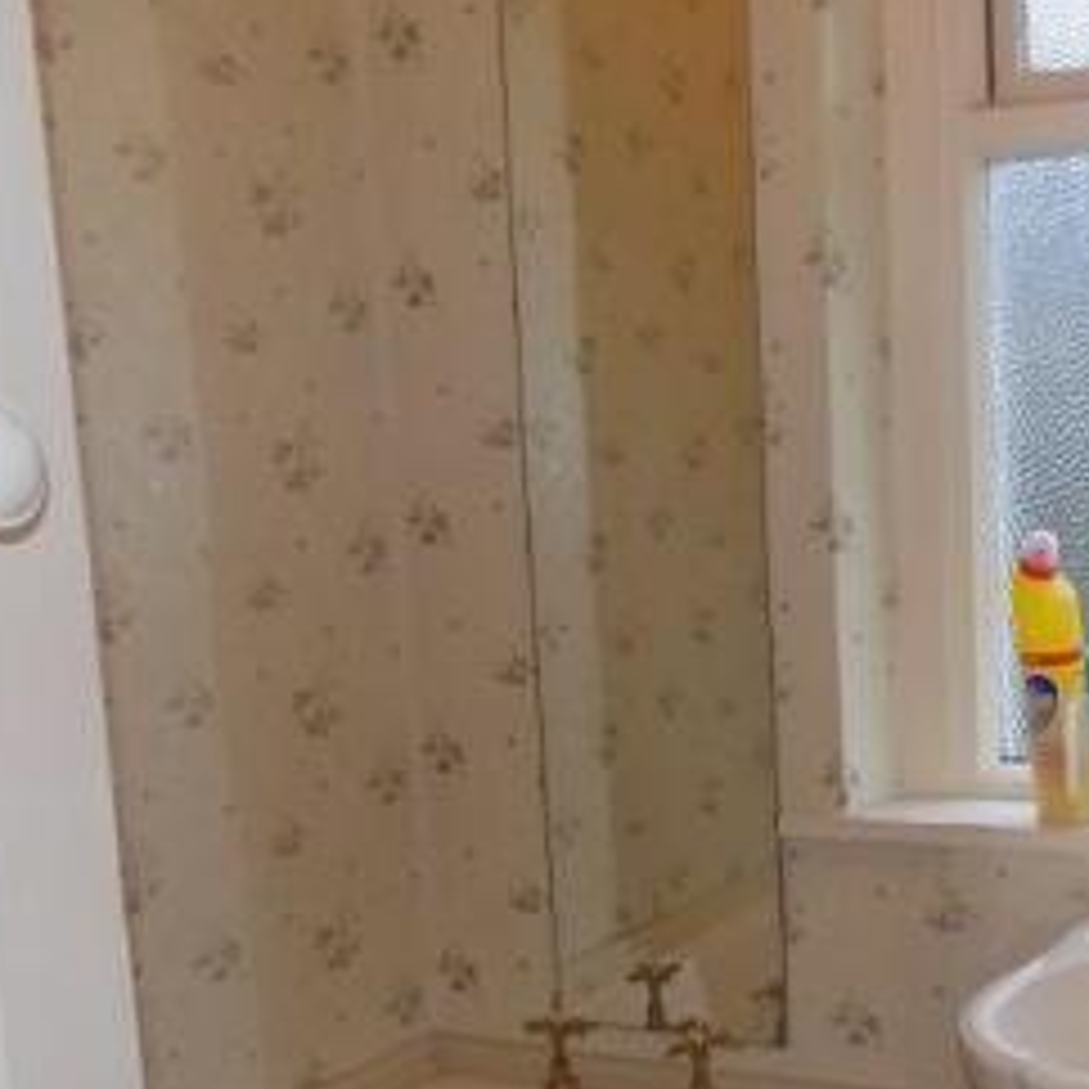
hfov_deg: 32.5
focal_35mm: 49
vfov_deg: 34.3
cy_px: 745
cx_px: 1028
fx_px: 1744
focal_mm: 4
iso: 320
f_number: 3.1
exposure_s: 1/30
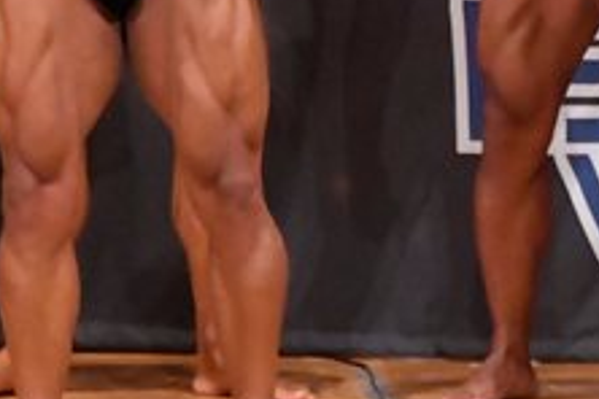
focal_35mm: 941
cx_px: 452
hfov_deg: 2.2
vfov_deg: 1.5
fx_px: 15656
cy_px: -38
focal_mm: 180
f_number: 5.6
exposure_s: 1/400
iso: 12800
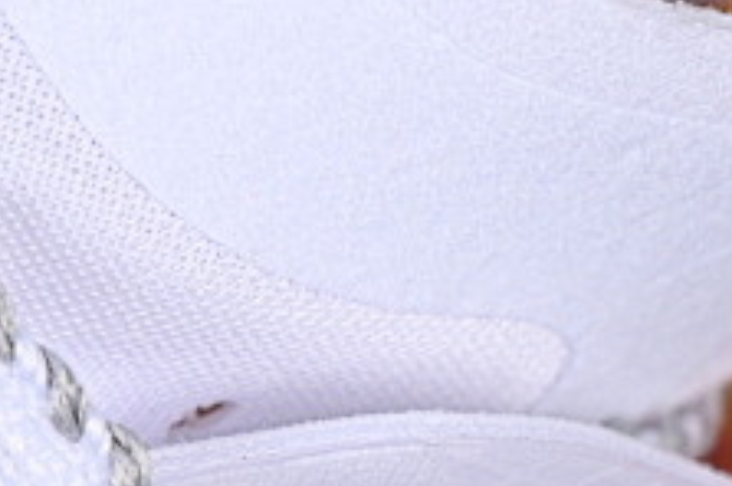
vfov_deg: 3.8
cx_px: -197
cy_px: 148
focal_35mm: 364
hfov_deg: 5.6
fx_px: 7391
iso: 160
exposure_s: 1/80
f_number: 7.1
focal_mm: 50
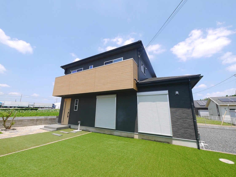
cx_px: 118
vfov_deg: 85.7
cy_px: 88
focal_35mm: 14
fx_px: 95
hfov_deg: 102.1
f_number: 7.1
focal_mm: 7
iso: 160
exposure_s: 1/400
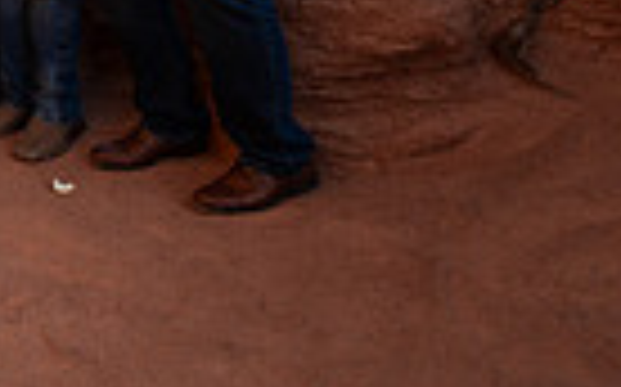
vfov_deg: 14.8
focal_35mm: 75
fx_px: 1268
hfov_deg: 18.3
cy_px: -346
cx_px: -626
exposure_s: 1/200
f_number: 4
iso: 160
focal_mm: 17.5
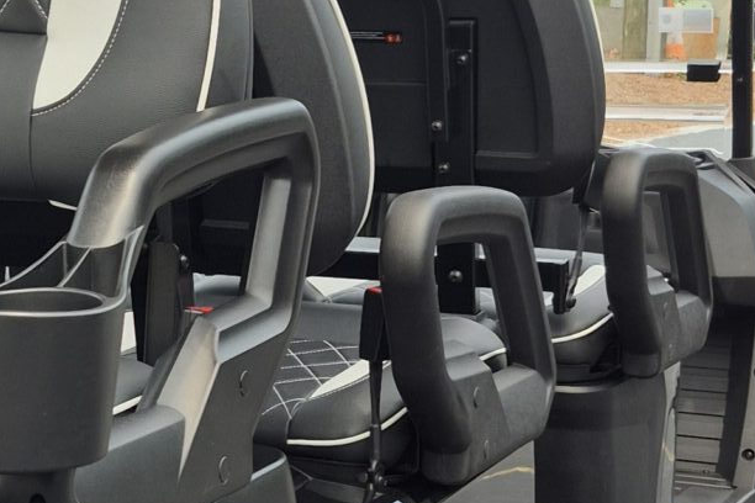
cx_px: -62
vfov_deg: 13.6
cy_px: 374
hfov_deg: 19.6
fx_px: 2097
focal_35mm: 100
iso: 25
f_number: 1.8
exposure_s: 1/912
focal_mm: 5.4
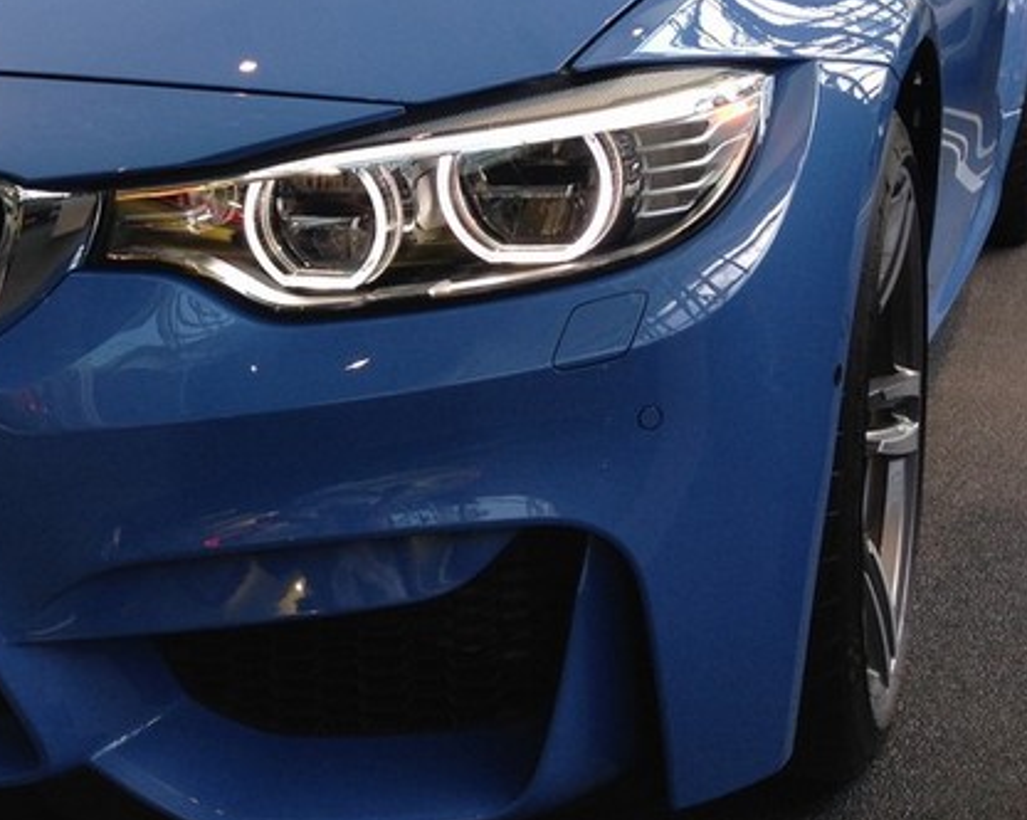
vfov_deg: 24.3
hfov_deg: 29.6
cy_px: 195
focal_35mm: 62
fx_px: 1883
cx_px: 160
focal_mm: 4.12
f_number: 2.4
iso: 50
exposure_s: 1/120
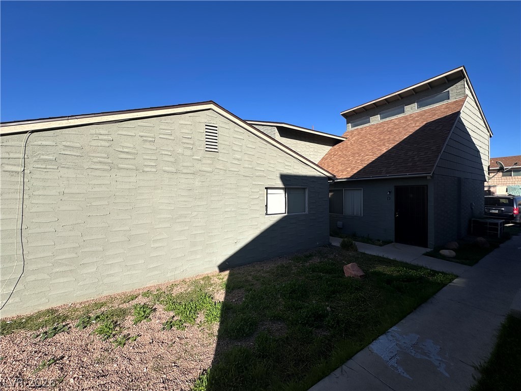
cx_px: 260
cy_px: 196
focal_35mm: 14
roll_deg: +0.9
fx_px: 211
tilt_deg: +0.1
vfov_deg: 85.7
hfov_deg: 102.1
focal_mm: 2.22
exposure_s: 1/2506
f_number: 2.2
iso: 50
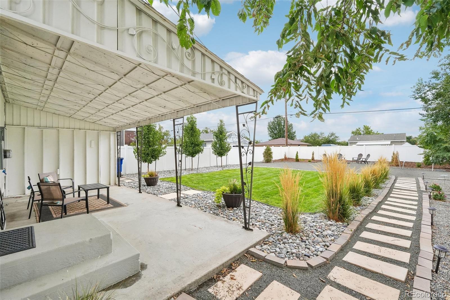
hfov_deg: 100.4
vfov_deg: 77.3
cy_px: 150
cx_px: 225
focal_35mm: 15
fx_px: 187
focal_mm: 10
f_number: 8
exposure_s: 1/320
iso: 800
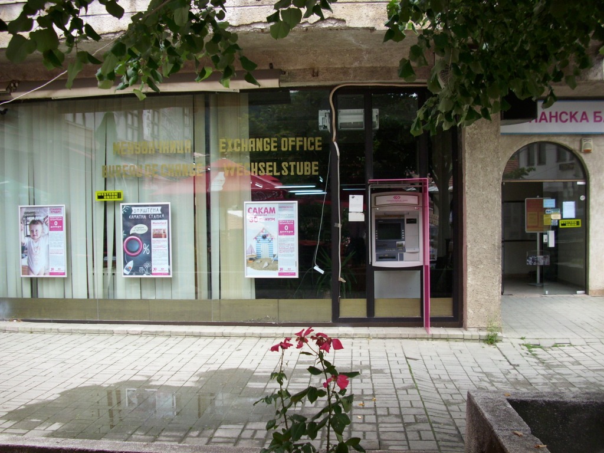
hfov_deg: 58.4
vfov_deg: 45.4
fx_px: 541
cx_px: 302
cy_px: 226
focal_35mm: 31
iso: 50
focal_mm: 6.2
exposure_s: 1/228
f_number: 2.8
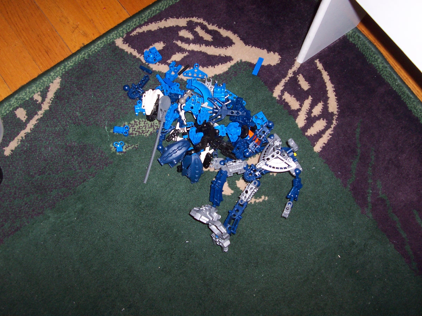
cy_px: 158
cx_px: 211
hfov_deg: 50.1
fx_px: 451
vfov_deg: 38.7
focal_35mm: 37
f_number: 2.8
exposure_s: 1/60
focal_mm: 5.6
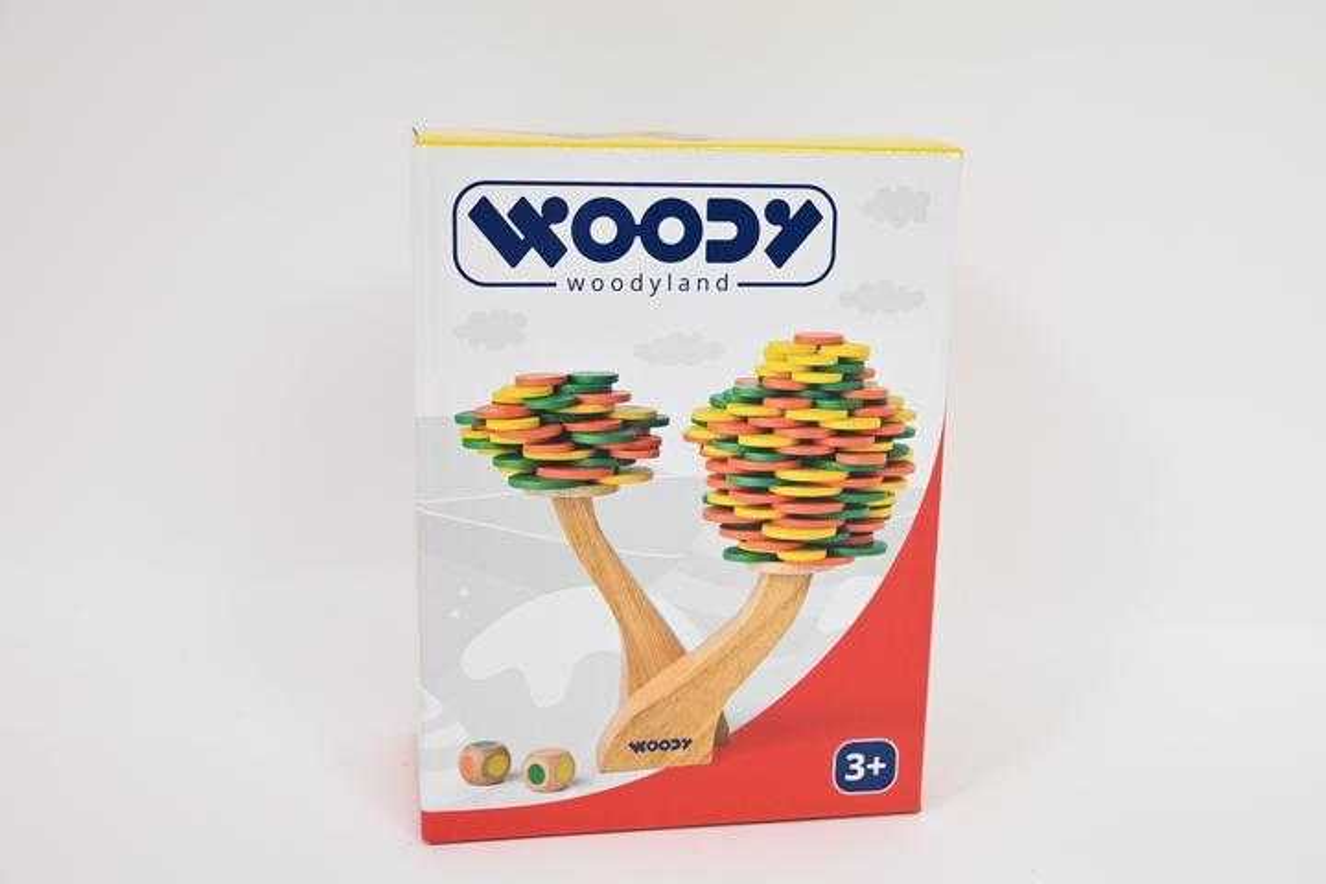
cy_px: 442
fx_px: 1464
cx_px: 663
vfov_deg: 33.6
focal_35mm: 40
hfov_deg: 48.7
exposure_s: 1/200
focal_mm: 26.5
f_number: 4.5
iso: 400
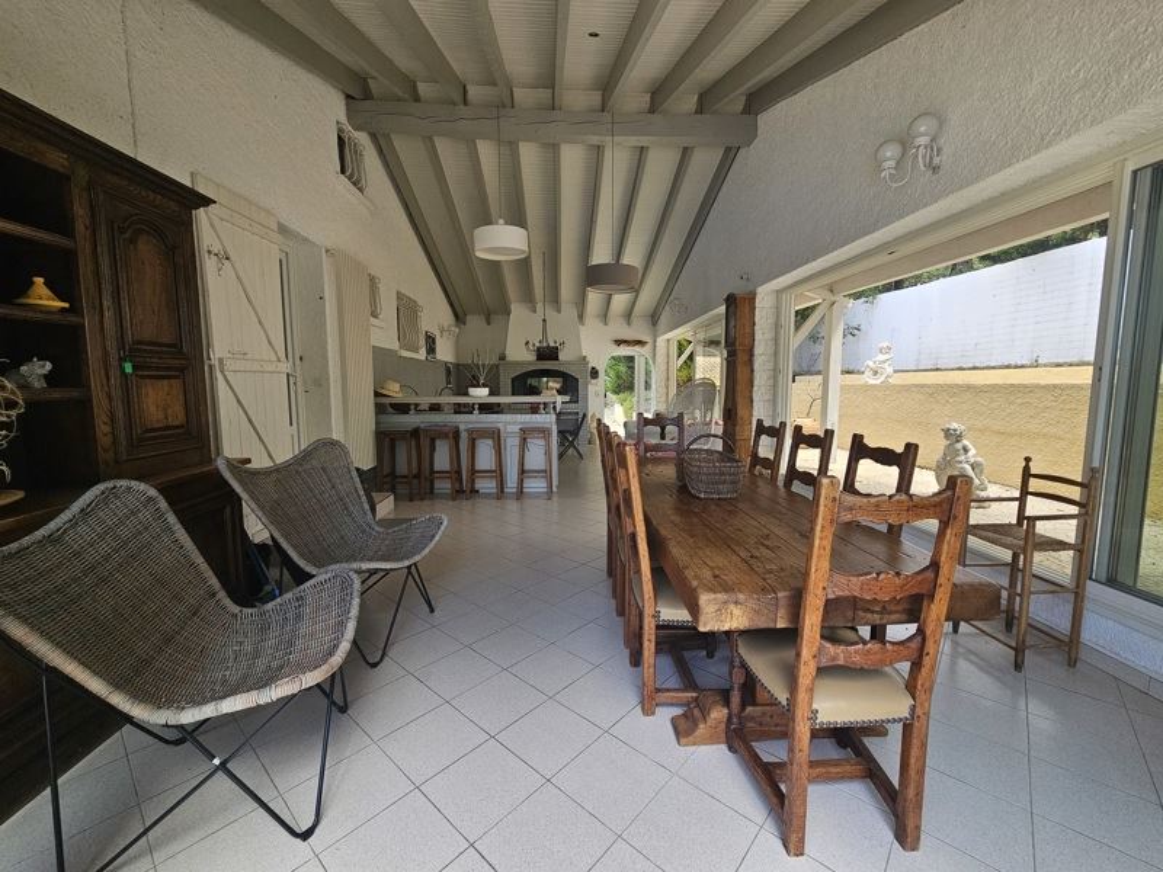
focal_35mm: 13
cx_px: 582
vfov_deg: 89.9
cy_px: 436
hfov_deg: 106.2
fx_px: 437
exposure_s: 1/359
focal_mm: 2.2
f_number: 2.2
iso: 100
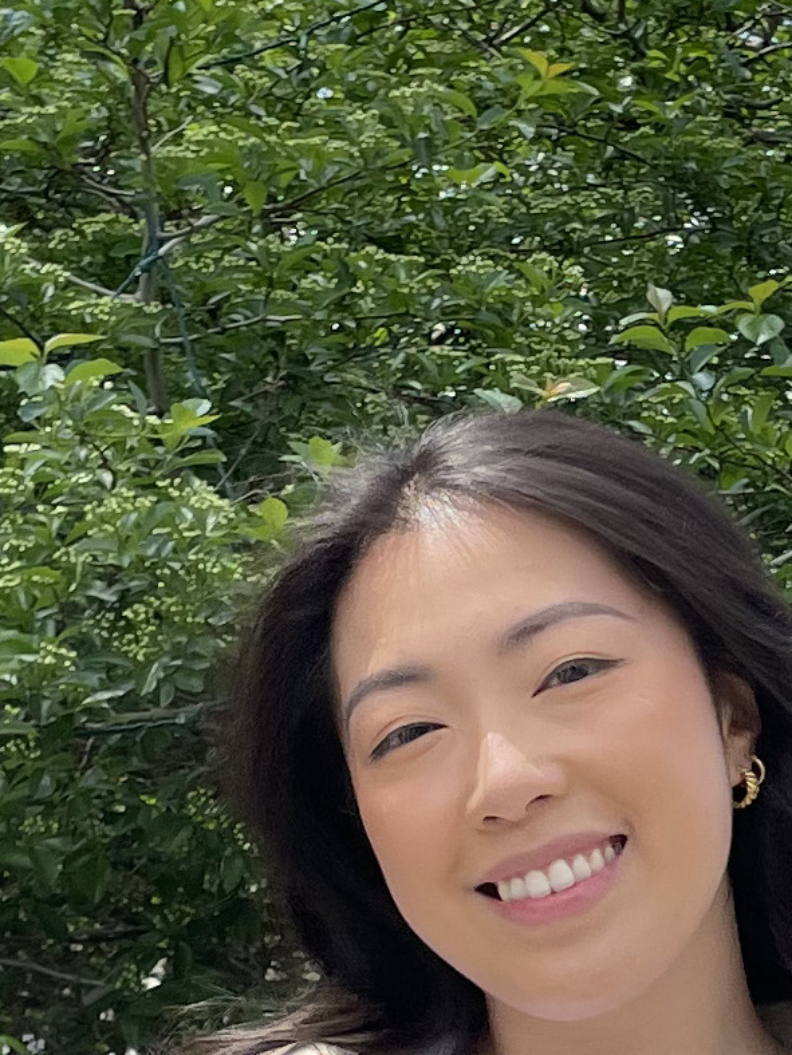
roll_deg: -1.2
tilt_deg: +4.9
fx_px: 4057
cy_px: 913
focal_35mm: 133
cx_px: 694
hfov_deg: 11.1
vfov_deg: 14.7
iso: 32
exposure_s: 1/3205
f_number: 1.6
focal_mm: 4.2
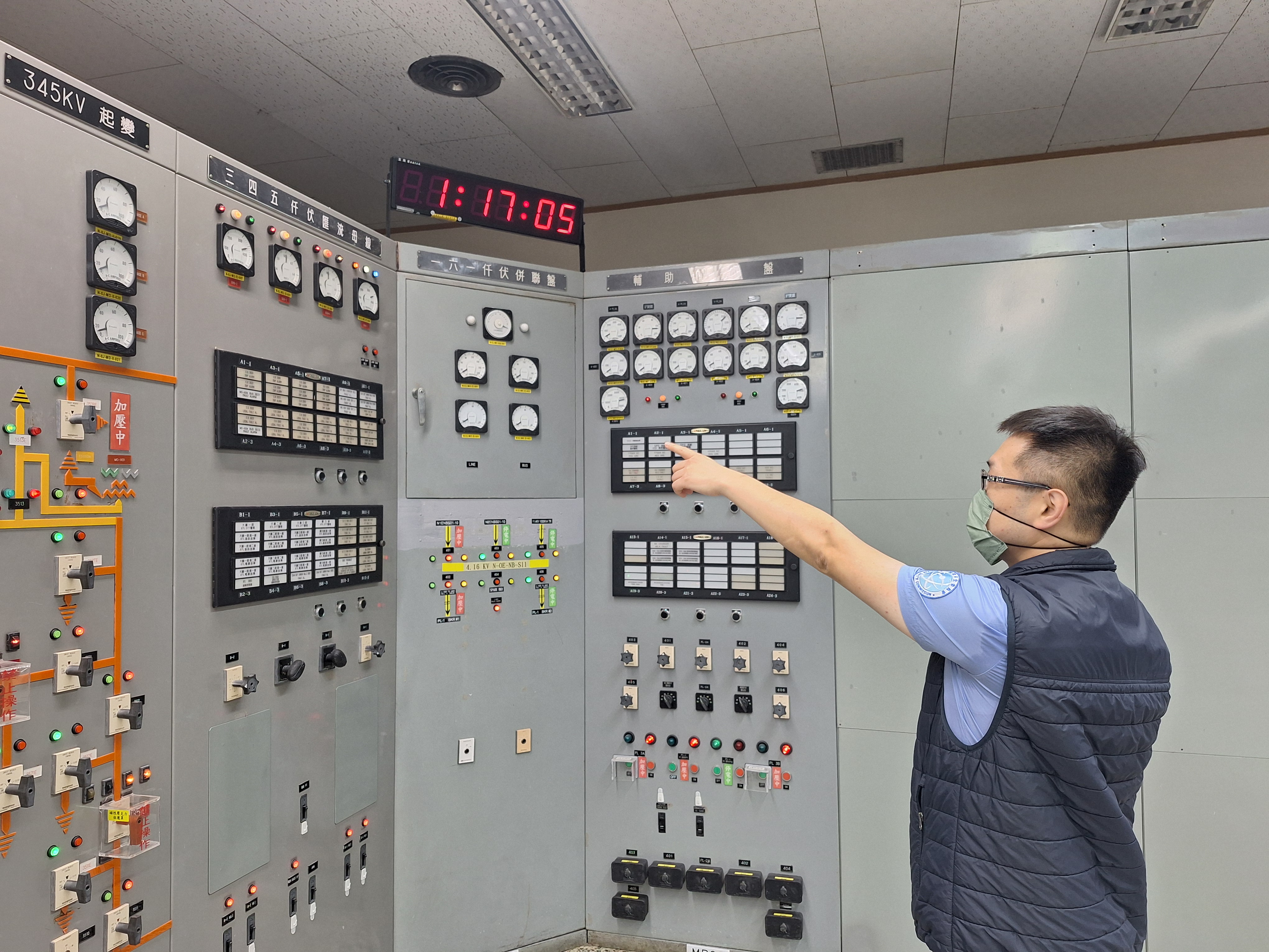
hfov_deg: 73.9
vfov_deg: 58.9
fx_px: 843
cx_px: 634
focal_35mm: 23
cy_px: 476
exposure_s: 1/40
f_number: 1.8
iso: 200
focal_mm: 5.54
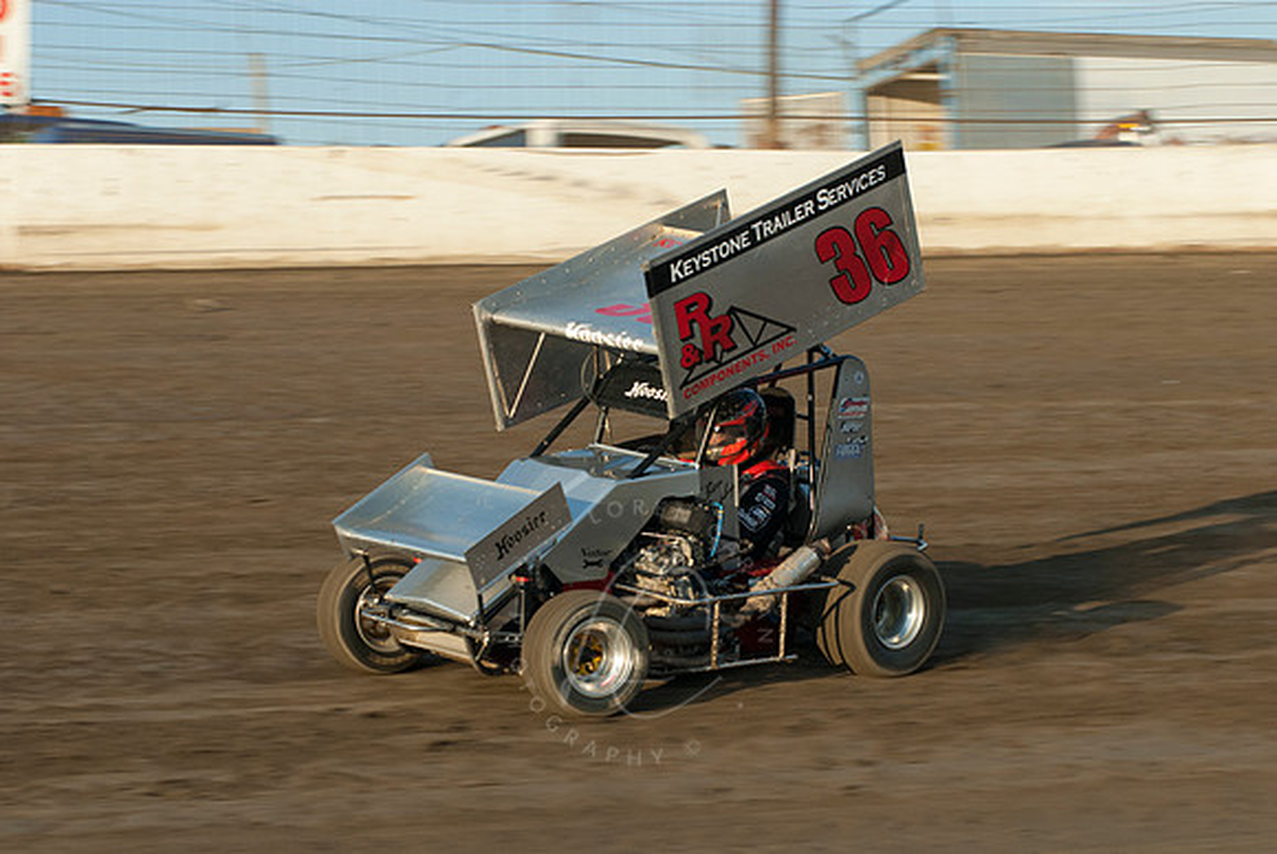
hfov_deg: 17.0
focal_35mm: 120
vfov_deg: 11.4
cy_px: 427
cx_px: 638
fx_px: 4261
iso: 400
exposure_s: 1/400
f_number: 7.1
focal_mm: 80
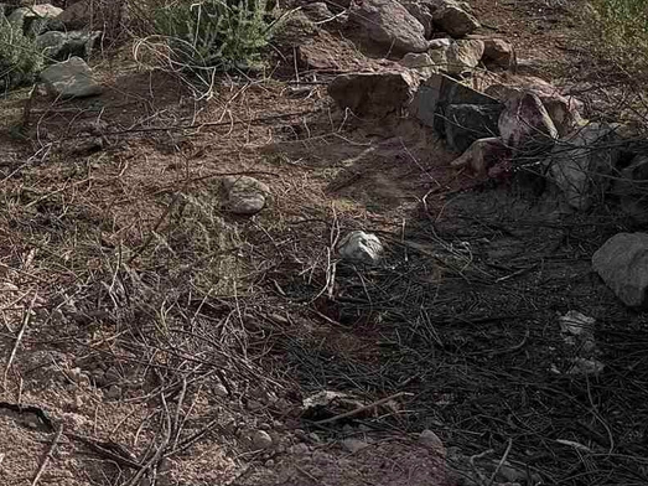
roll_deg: +0.5
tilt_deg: -2.4
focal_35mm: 94
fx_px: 1759
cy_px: -258
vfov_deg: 14.6
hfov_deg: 19.5
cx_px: -162
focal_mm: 6.76
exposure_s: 1/7353
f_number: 1.78
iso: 80
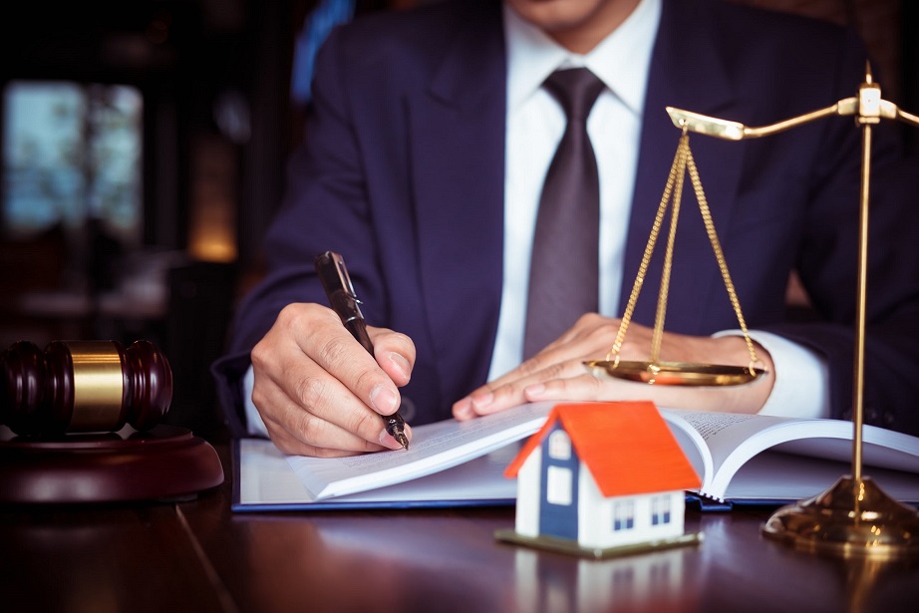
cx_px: 460
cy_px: 306
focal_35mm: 53
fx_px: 1353
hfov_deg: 37.5
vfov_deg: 25.5
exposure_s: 1/125
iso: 250
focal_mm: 35
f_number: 3.2
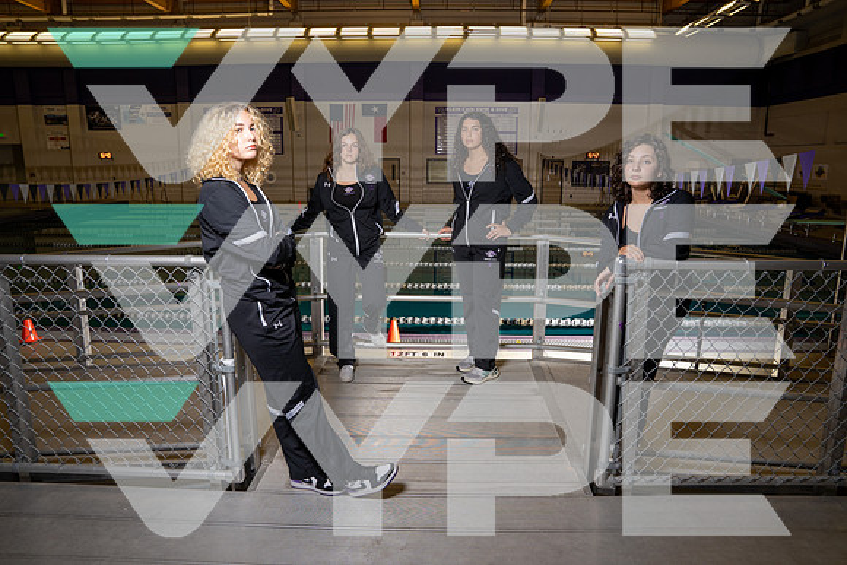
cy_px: 282
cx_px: 424
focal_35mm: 24
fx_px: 565
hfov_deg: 73.7
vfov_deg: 53.2
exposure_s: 1/250
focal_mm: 24
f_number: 8
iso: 640
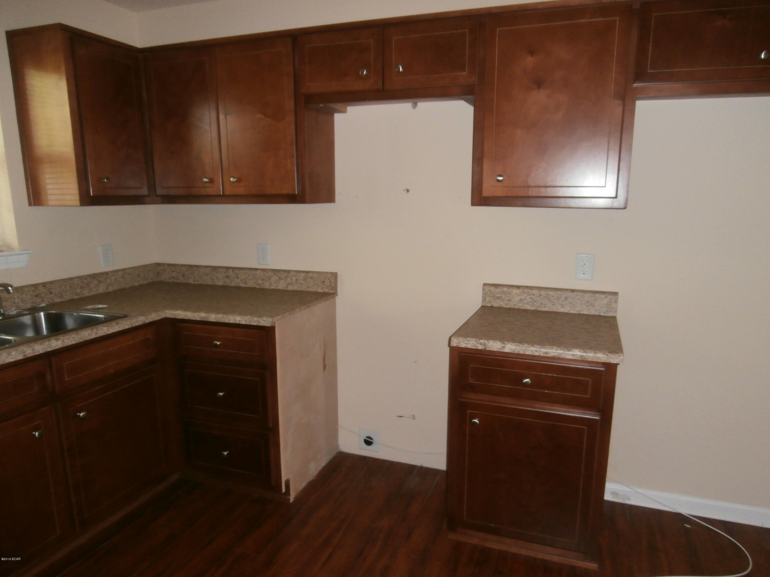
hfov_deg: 71.6
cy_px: 288
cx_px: 385
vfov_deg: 56.8
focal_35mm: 24
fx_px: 534
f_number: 3
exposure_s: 1/30
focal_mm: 4.2
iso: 200
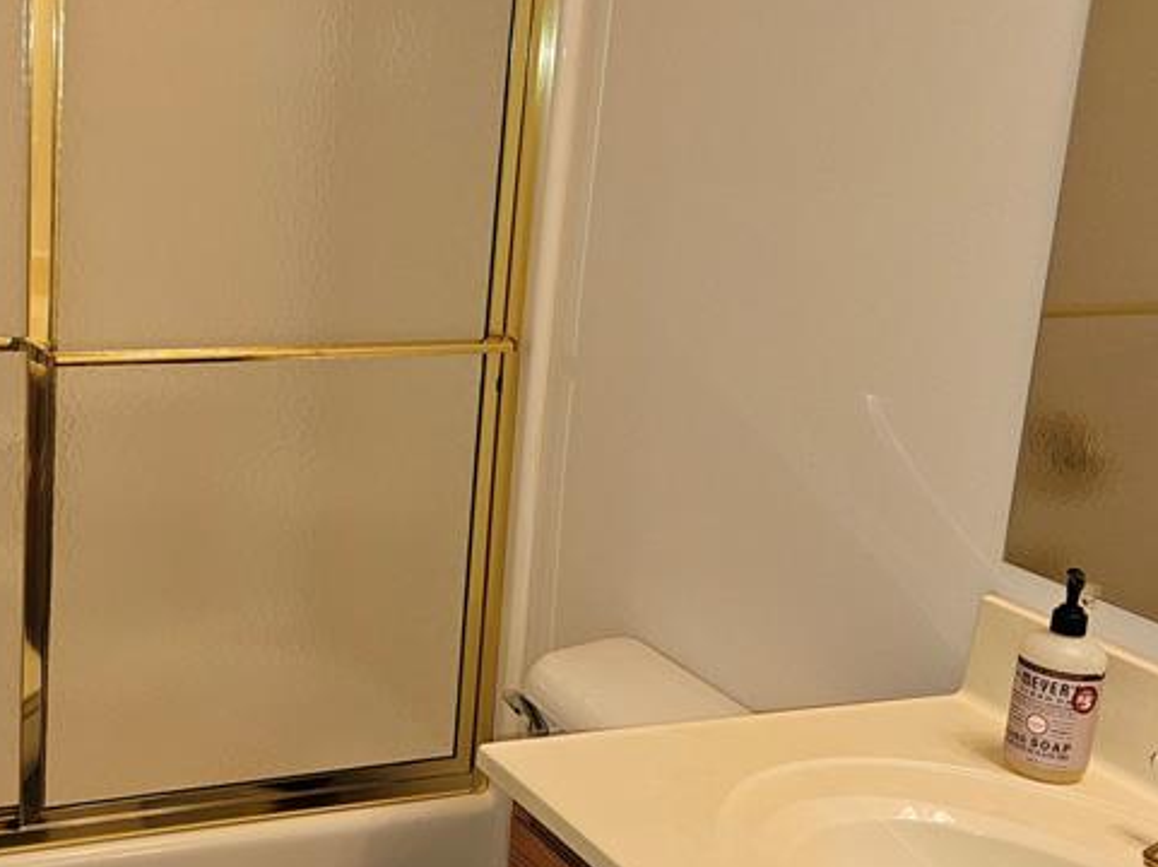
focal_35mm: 49
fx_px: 1638
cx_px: 238
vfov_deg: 29.6
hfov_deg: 37.6
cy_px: 414
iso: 125
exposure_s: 1/60
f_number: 1.7
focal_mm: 6.3
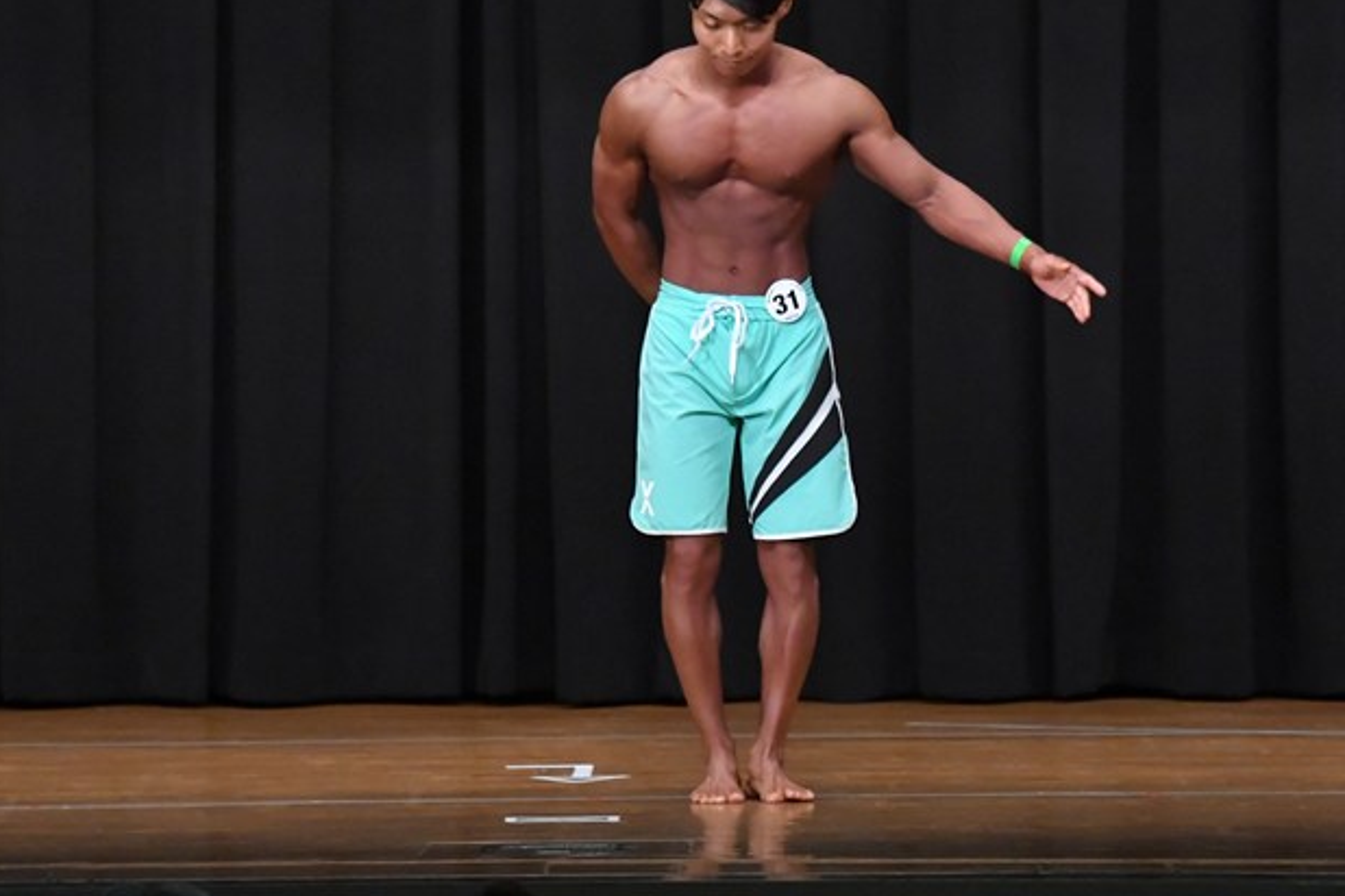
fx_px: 10535
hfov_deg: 7.3
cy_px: 344
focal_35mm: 282
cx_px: 761
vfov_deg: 4.9
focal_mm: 150
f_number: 5.6
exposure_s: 1/400
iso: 8000
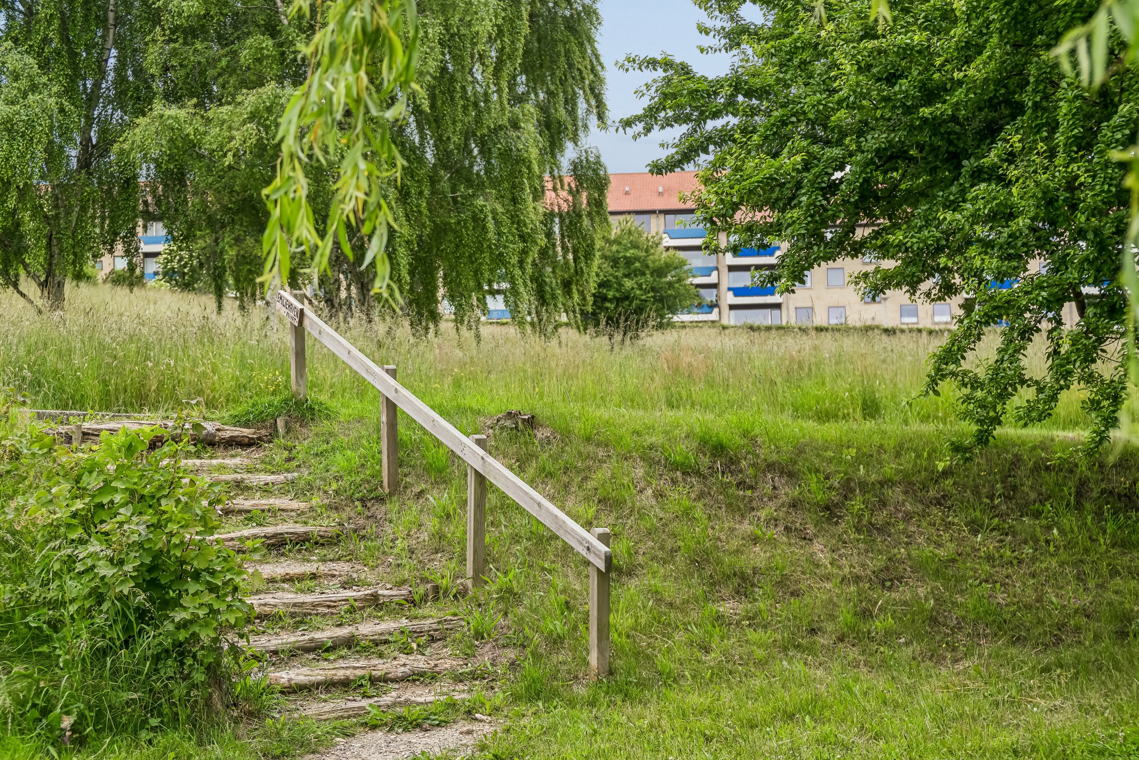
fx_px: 2088
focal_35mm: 66
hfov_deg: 30.5
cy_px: 380
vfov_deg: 20.6
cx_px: 570
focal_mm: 44
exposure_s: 1/160
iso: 100
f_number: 4
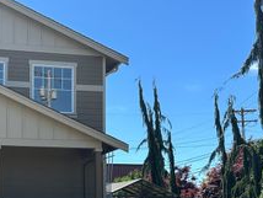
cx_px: 7
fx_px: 426
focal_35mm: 56
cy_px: 181
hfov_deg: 32.0
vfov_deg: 25.3
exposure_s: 1/2410
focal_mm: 6.86
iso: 80
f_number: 1.78
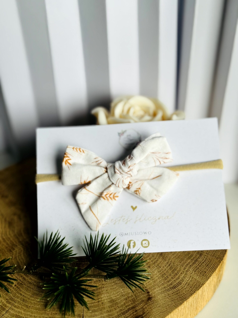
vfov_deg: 39.7
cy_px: 159
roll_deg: +1.0
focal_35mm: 48
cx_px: 119
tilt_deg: -37.2
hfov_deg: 30.3
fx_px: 440
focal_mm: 6.76
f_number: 1.78
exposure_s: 1/331
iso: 64
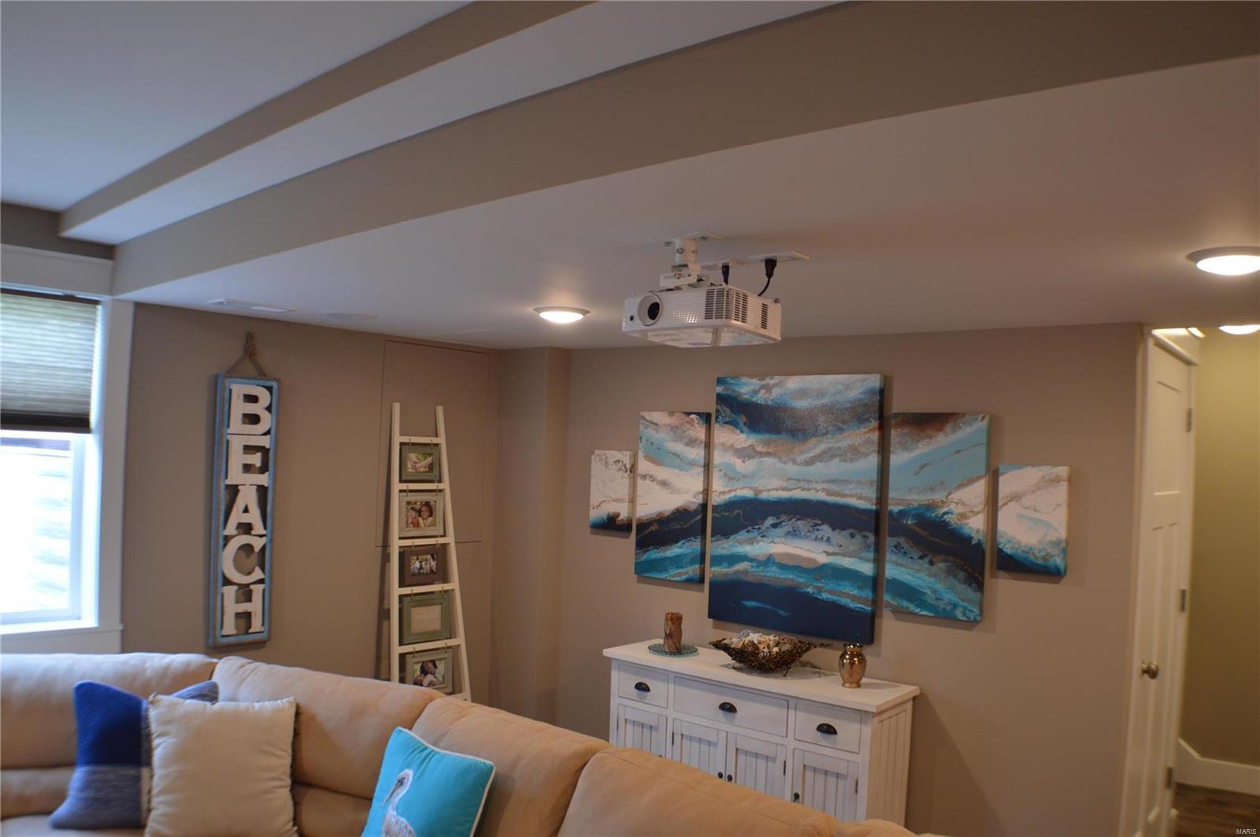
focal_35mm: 33
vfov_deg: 39.9
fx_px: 1154
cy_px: 418
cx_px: 630
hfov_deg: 57.3
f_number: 4
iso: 400
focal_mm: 22
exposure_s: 1/50
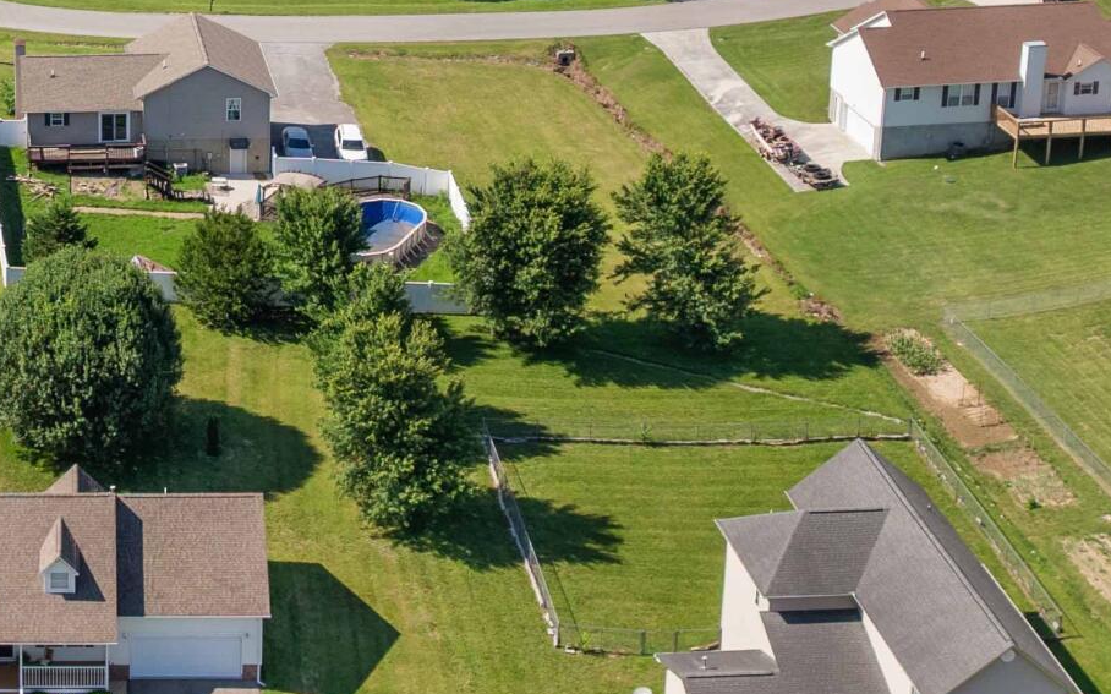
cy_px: -49
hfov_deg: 23.7
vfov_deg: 15.2
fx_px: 2543
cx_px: 40
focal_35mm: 84
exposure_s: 1/50
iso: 110
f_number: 2.8
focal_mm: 12.29
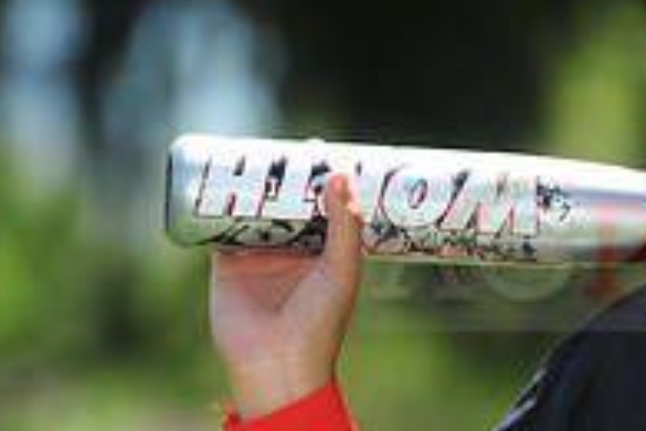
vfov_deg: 2.3
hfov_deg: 3.5
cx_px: 914
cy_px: 232
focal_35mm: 595
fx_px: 10676
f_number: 5.6
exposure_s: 1/640
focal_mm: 200
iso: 200
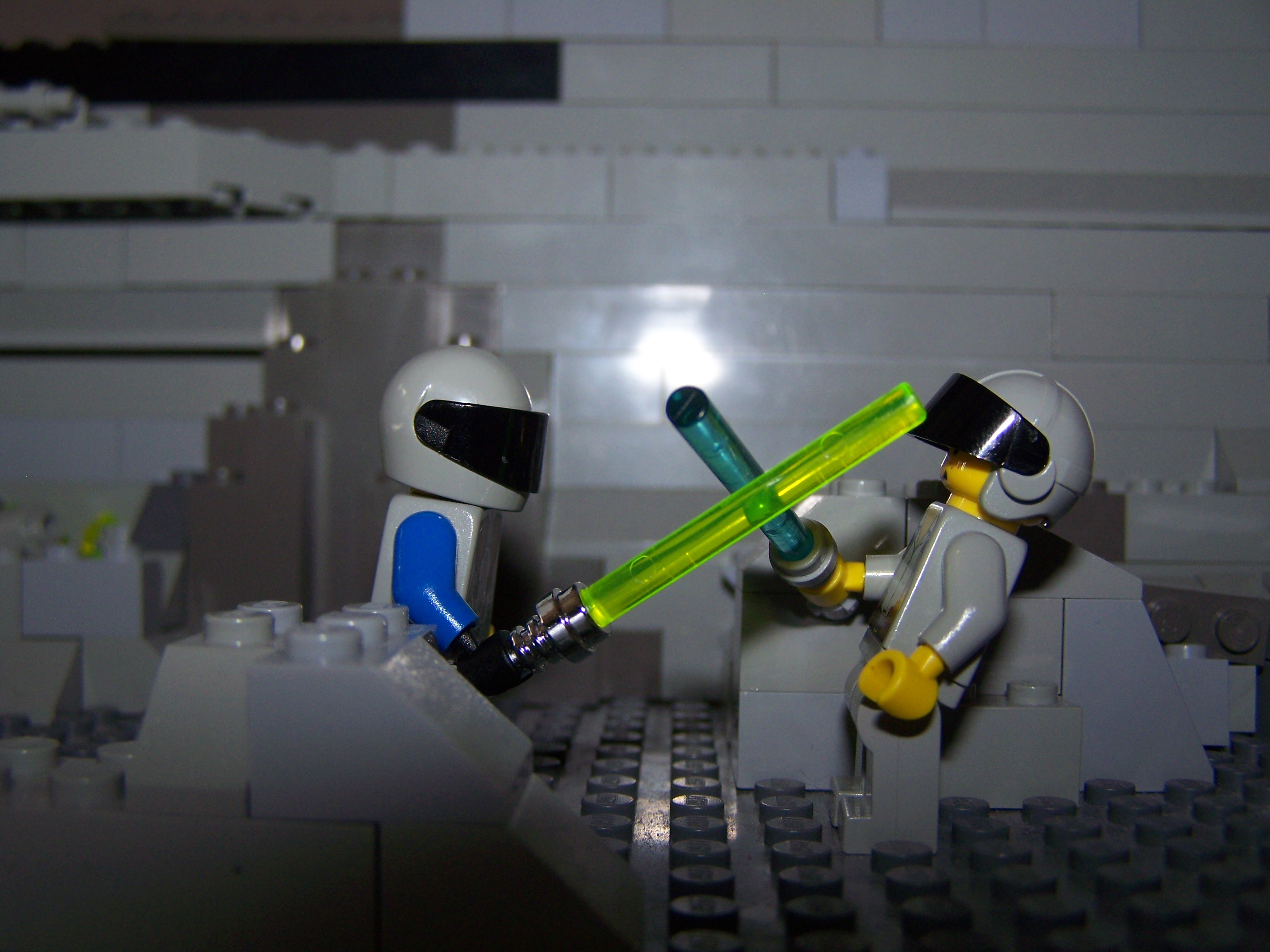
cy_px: 476
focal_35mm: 38
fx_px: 1394
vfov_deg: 37.7
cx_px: 635
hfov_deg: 49.0
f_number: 2.8
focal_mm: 6.3
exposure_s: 1/60
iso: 80
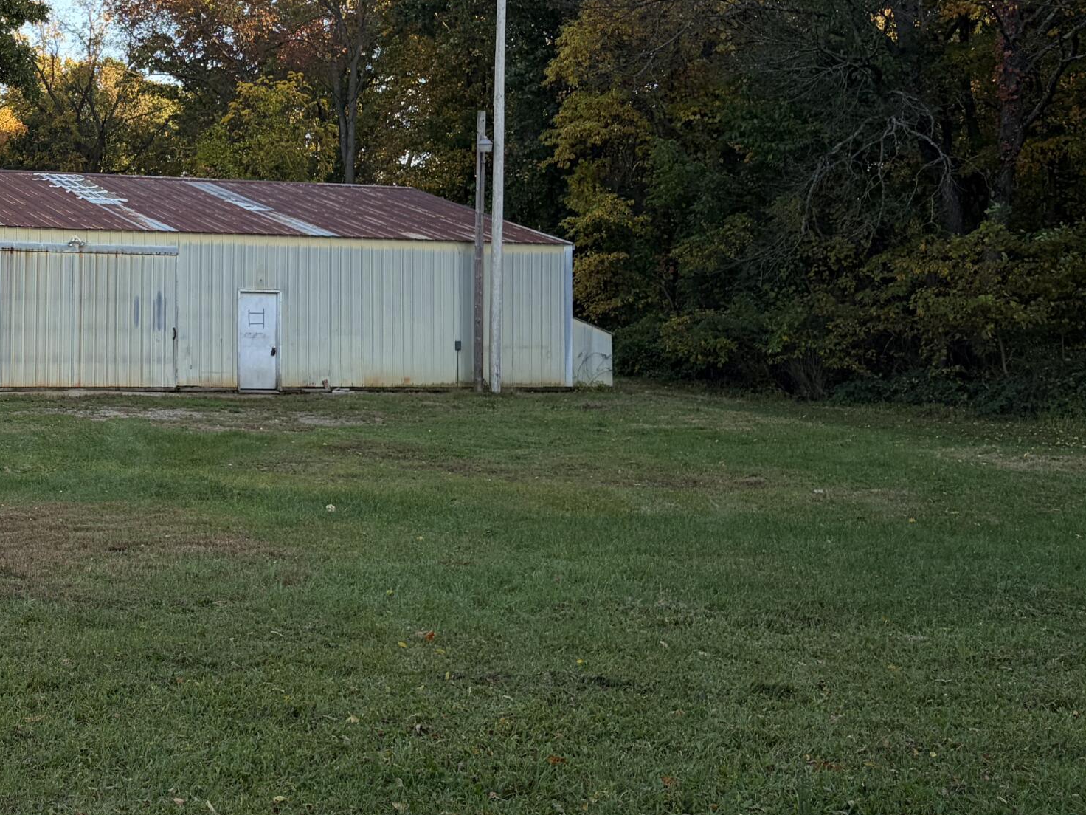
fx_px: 1663
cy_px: 179
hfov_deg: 33.1
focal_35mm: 53
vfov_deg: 27.1
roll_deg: -0.8
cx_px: -6
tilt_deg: +4.7
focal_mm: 5.96
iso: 50
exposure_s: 1/739
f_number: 1.6
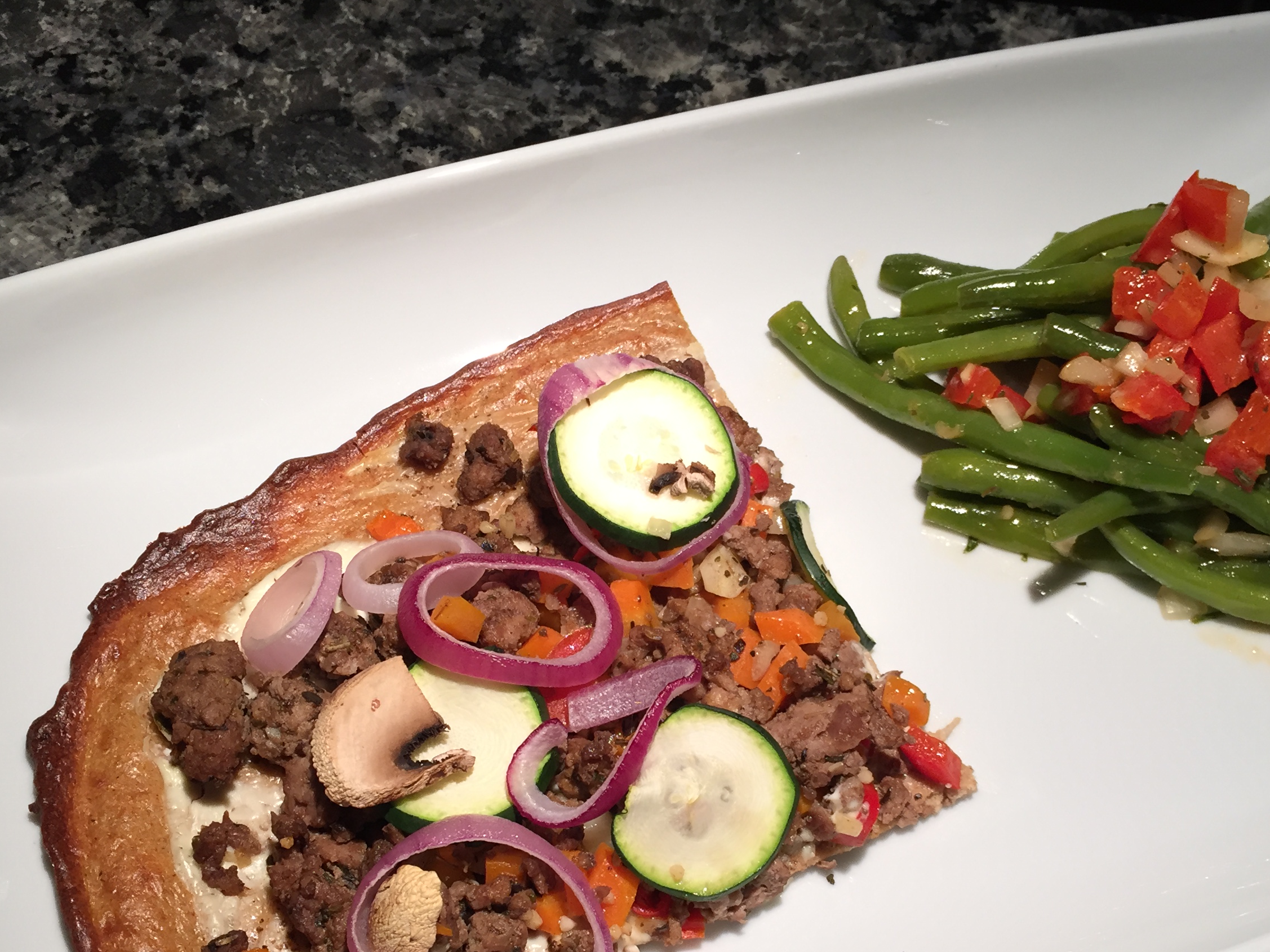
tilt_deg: -63.2
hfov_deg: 44.7
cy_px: 671
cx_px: 709
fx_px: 1541
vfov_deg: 33.9
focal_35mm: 42
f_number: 2.2
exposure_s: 1/33
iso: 32
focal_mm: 4.15
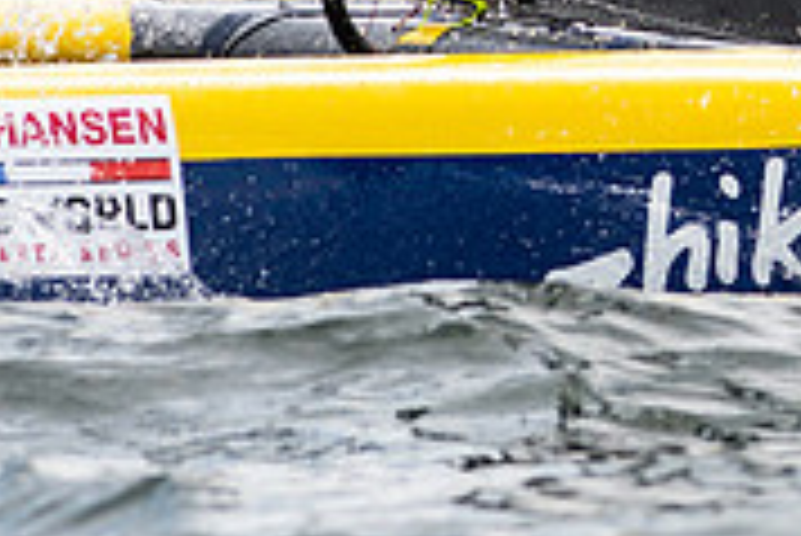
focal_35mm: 1469
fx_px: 32711
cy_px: -232
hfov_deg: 1.4
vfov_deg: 0.9
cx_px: 1260
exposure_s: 1/3200
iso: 400
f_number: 5
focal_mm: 300
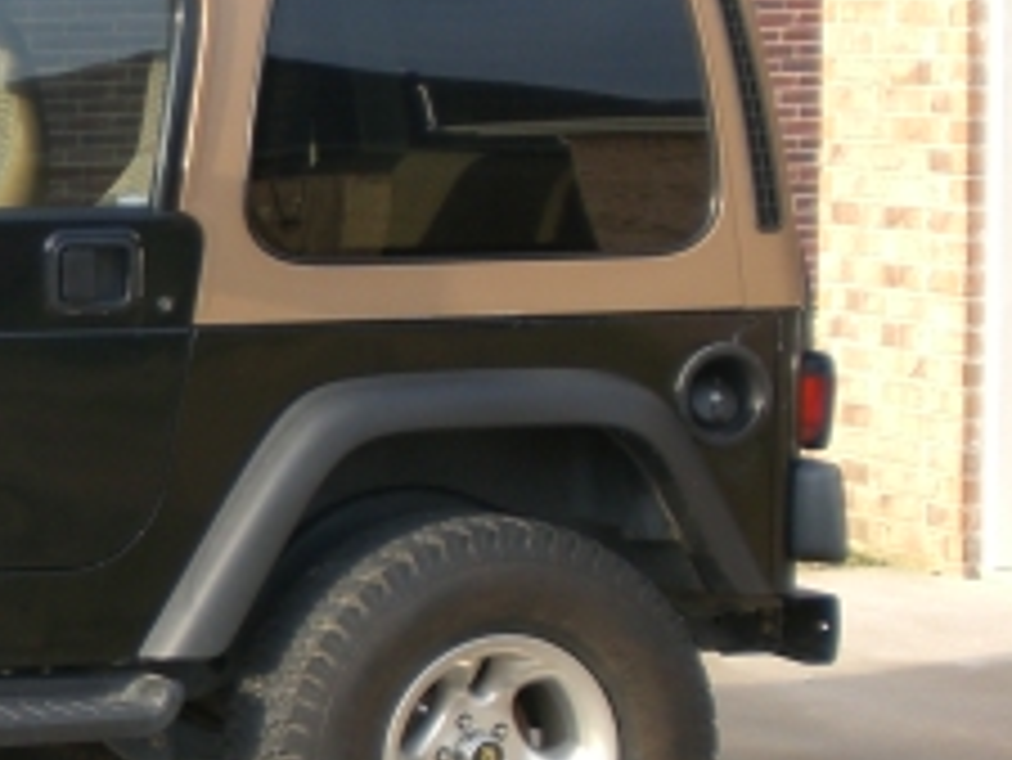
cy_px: 567
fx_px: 4241
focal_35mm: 145
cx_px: -301
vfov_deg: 10.2
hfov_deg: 13.1
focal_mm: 8.44
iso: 50
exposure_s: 1/160
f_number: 3.6
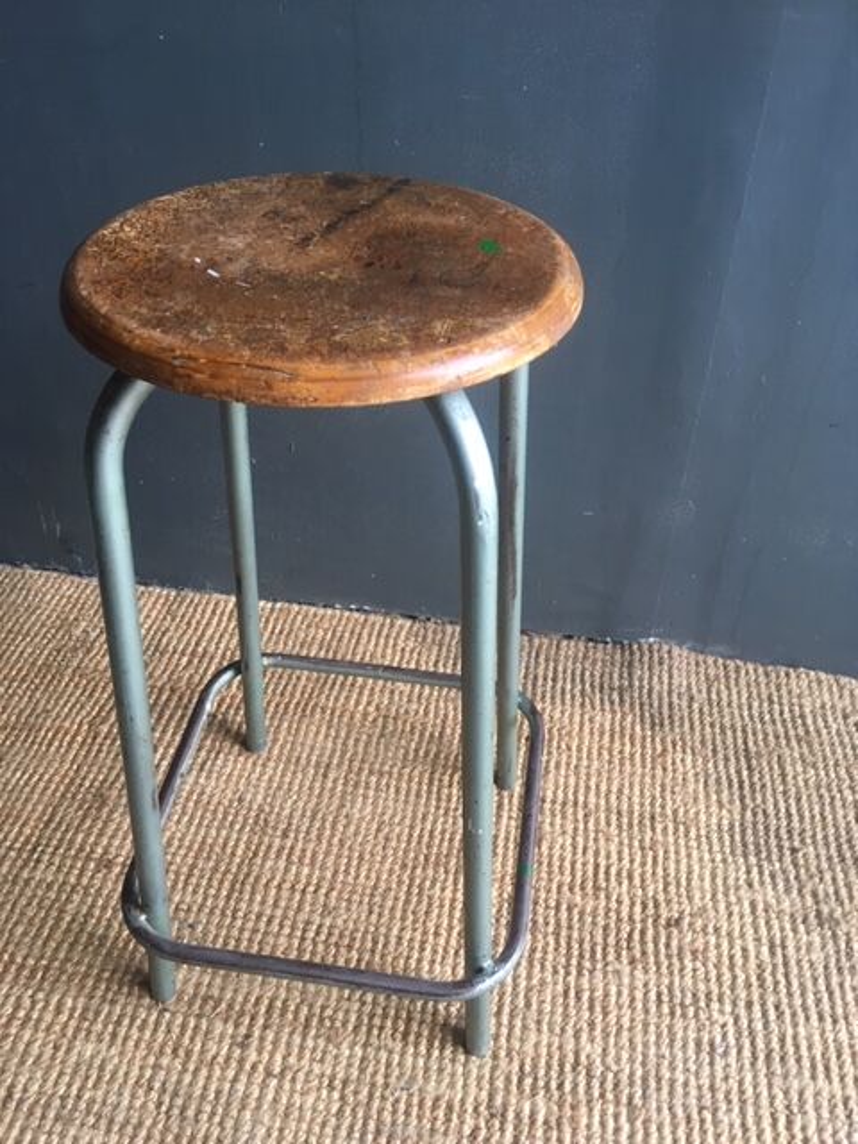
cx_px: 429
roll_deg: -1.5
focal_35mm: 29
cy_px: 572
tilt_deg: -40.1
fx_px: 958
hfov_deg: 48.2
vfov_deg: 61.7
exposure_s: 1/33
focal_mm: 4.15
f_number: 2.2
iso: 80
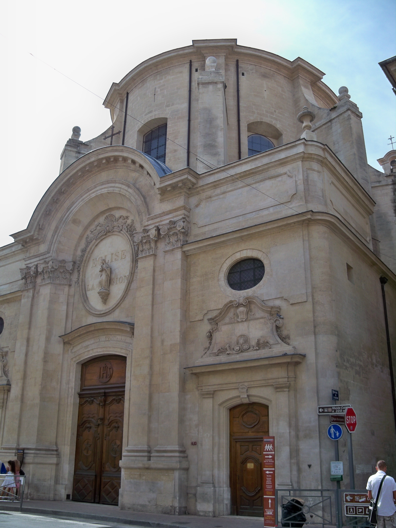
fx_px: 534
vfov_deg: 52.6
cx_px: 198
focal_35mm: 35
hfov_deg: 40.7
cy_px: 264
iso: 80
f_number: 3.5
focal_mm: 6.2
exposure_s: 1/500
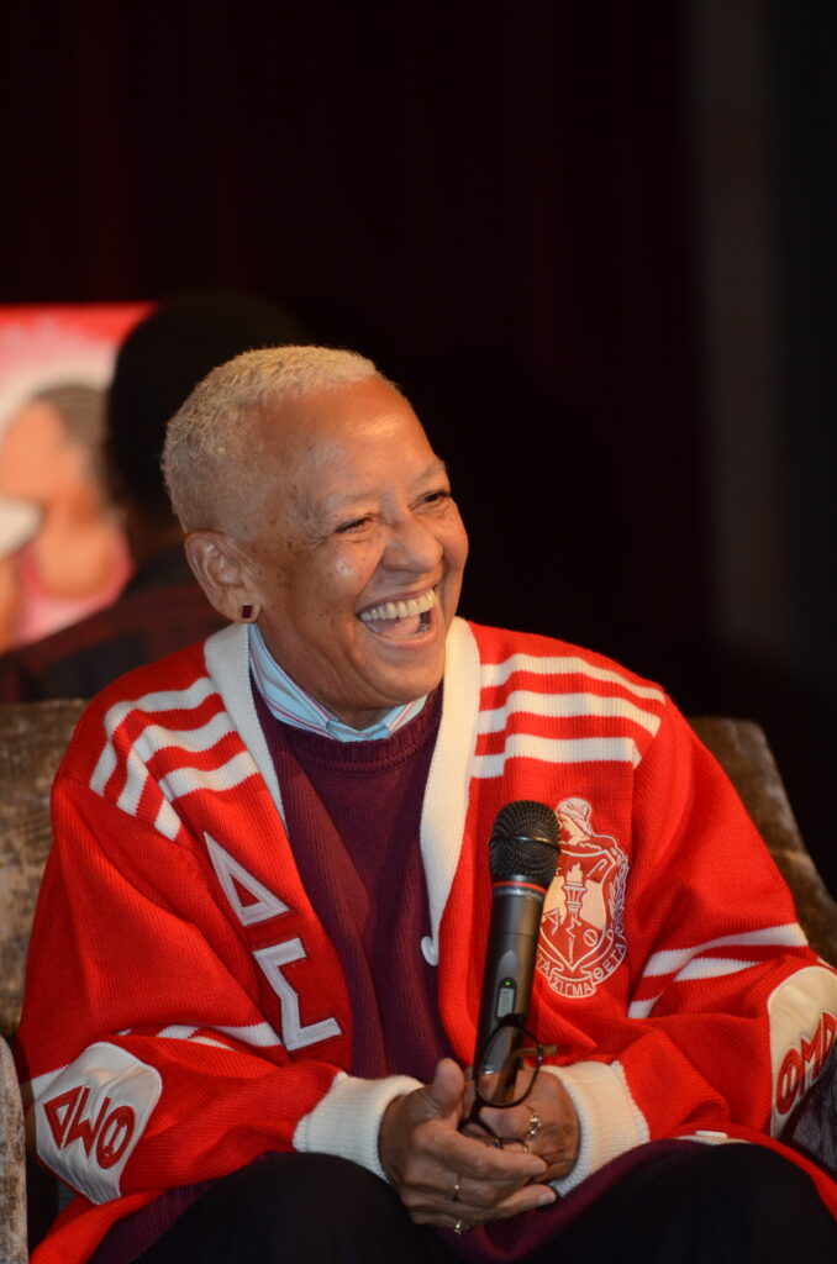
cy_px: 632
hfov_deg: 4.6
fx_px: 10512
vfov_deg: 6.9
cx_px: 418
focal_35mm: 300
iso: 1600
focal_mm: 200
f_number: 2.8
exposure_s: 1/250
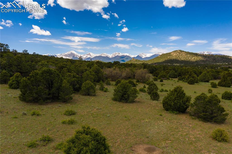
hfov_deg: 65.5
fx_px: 180
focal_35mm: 28
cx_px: 116
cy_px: 77
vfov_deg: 46.4
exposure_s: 1/100
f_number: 4
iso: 100
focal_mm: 10.26
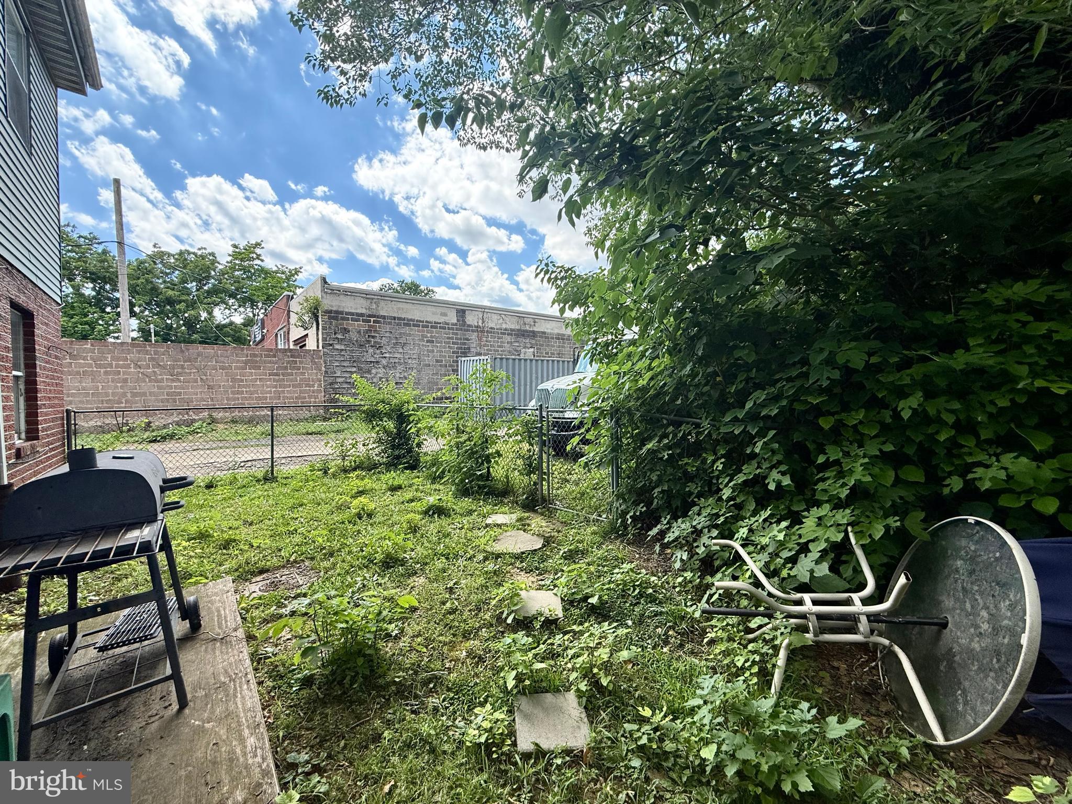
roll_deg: +0.5
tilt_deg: -0.7
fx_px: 434
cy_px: 402
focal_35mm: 14
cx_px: 536
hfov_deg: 102.1
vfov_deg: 85.7
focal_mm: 2.22
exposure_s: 1/644
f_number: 2.2
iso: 64
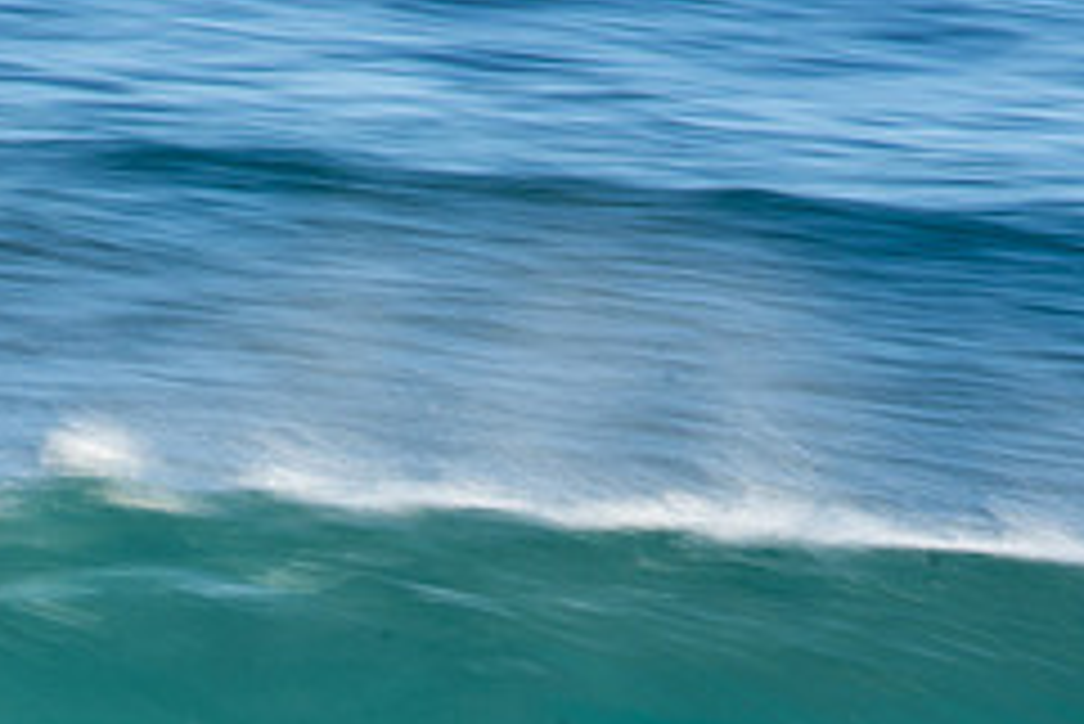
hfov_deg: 1.1
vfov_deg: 0.8
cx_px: 211
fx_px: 54411
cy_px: 843
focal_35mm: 1806
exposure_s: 1/25
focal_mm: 500
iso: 100
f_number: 20
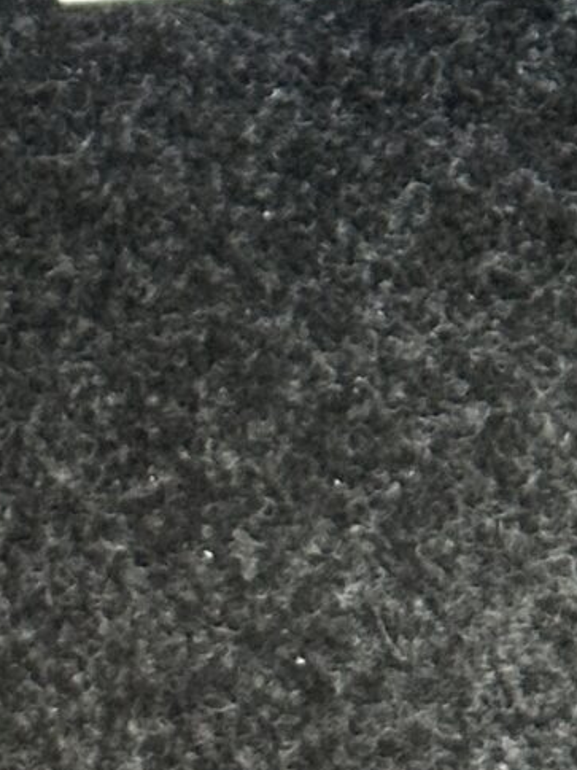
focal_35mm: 254
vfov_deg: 7.3
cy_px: -1064
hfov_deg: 5.8
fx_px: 5645
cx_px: -51
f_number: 1.78
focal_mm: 6.86
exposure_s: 1/33
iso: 400
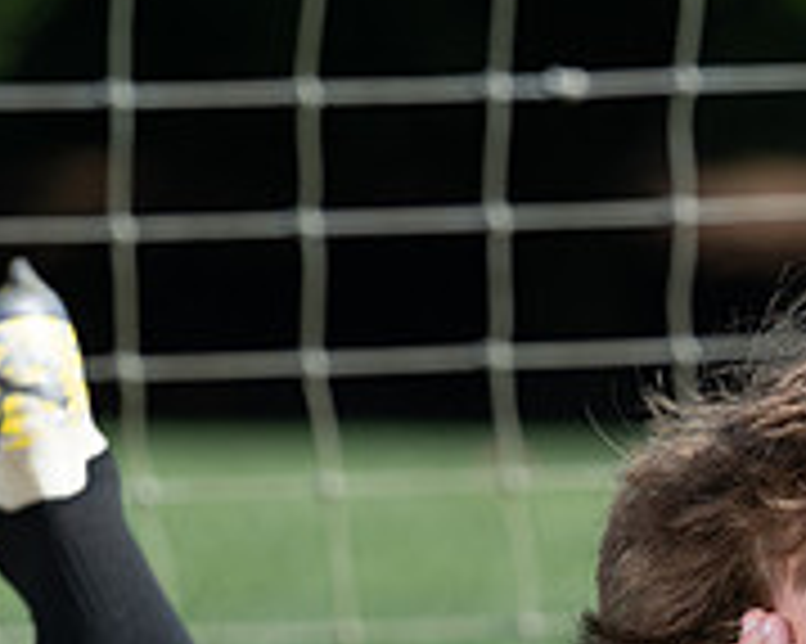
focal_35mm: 661
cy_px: 1083
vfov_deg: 2.3
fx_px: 15759
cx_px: 1059
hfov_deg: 2.9
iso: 100
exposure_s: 1/640
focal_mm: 120
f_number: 4
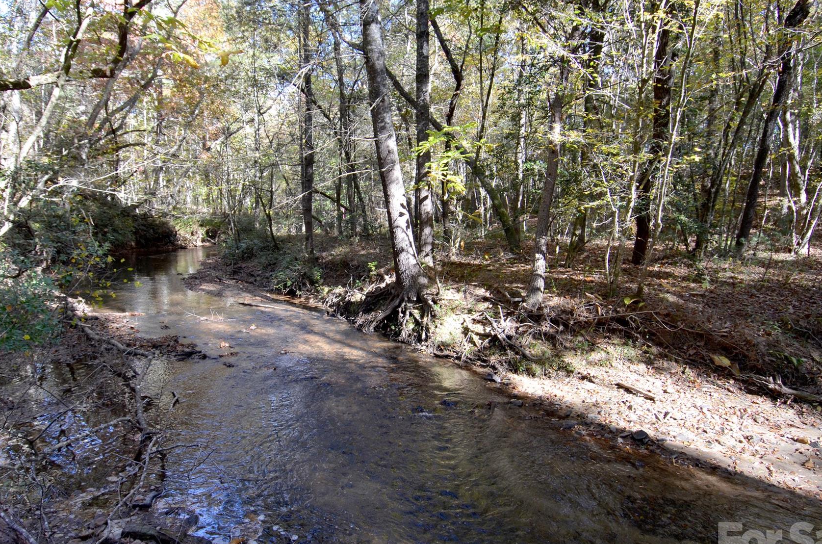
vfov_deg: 56.9
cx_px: 372
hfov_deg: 78.5
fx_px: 501
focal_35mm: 22
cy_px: 286
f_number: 5.6
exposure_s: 1/125
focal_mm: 12
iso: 320
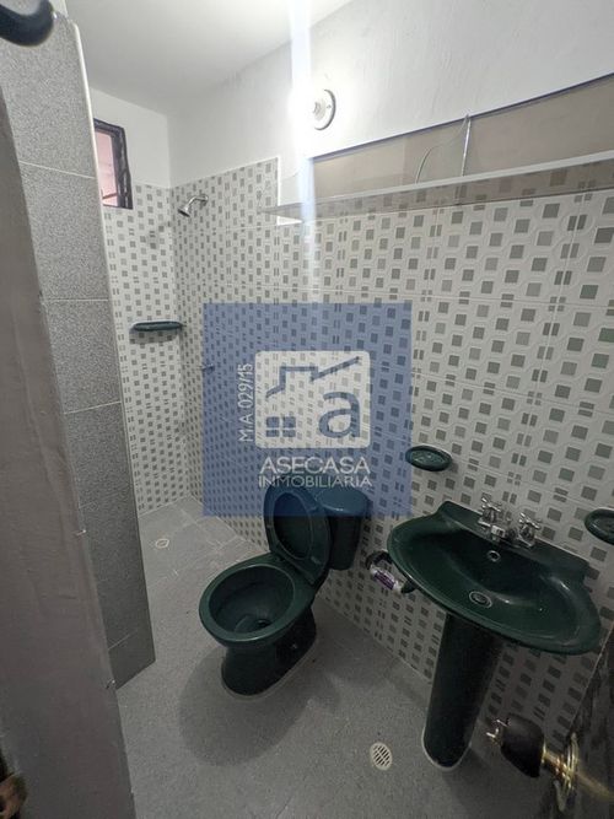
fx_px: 379
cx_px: 307
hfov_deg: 78.1
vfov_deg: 94.5
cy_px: 410
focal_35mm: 16
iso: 136
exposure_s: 1/30
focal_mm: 1.65
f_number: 2.2
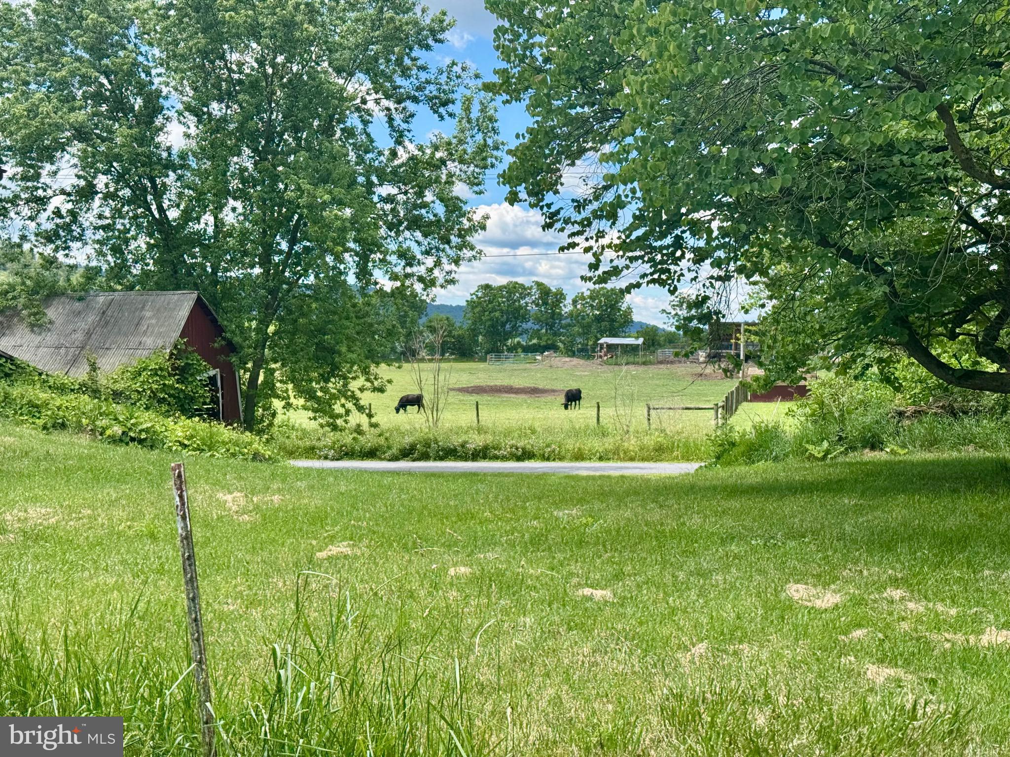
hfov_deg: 39.7
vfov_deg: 30.3
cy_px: 378
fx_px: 1401
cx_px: 505
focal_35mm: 48
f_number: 1.78
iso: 64
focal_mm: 6.76
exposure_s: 1/1724
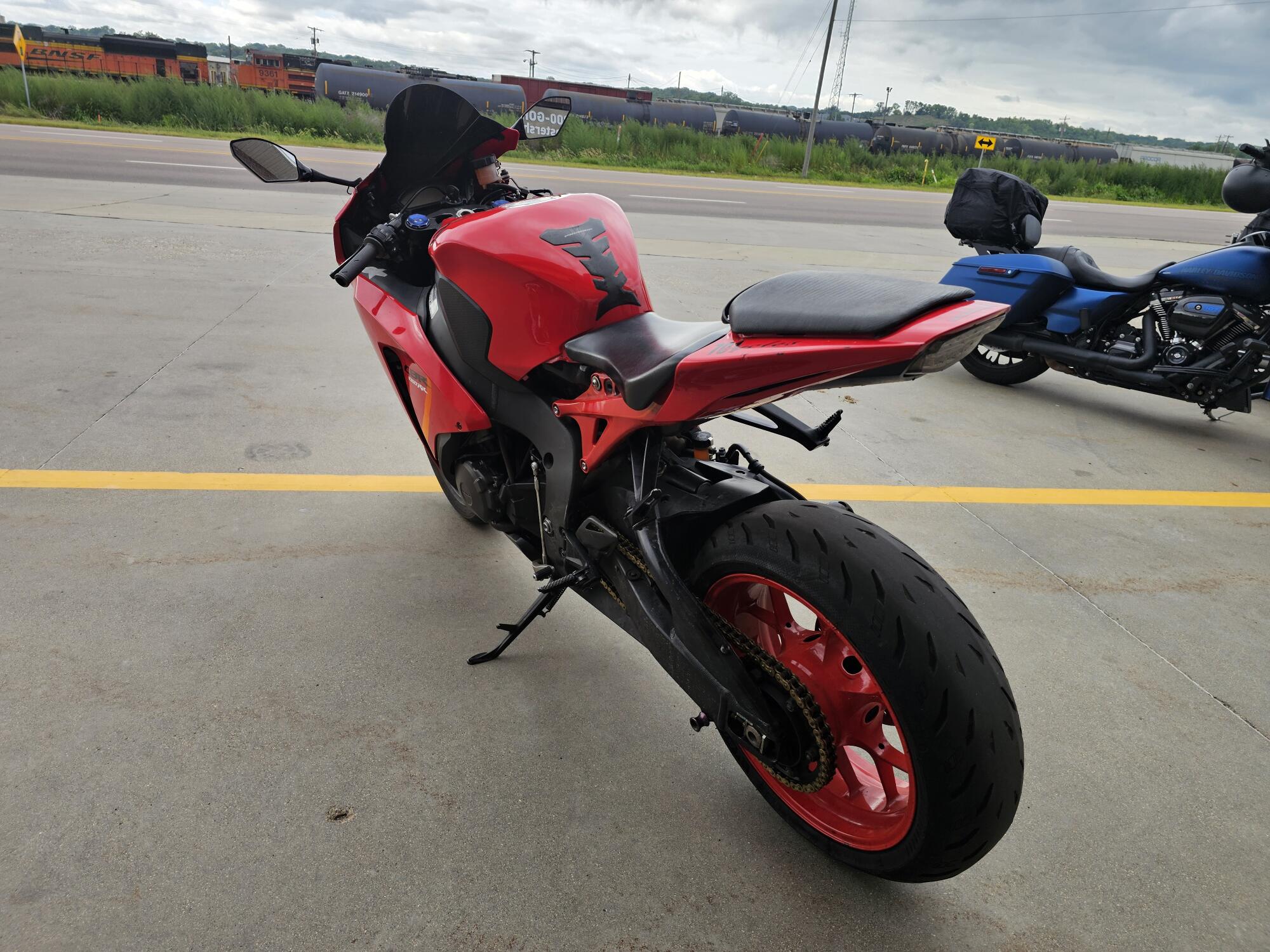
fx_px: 844
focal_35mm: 23
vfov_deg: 58.9
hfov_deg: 73.9
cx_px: 635
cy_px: 476
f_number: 1.7
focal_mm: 6.3
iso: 12
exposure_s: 1/180
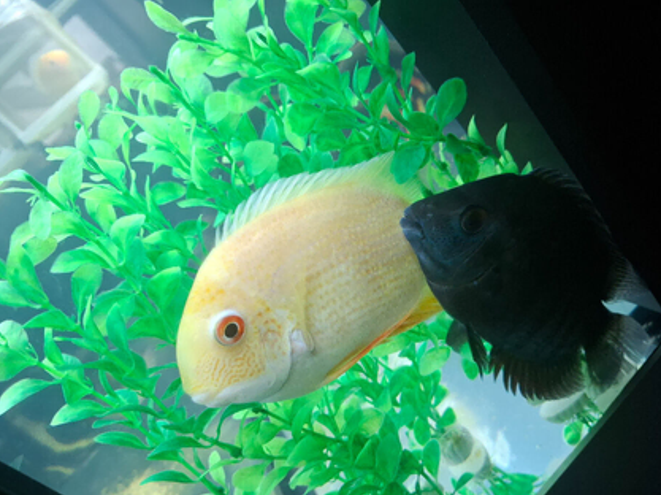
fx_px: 496
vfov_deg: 52.9
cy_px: 278
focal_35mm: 26
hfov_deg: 67.3
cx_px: 337
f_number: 1.8
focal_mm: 5.54
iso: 125
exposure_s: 1/120
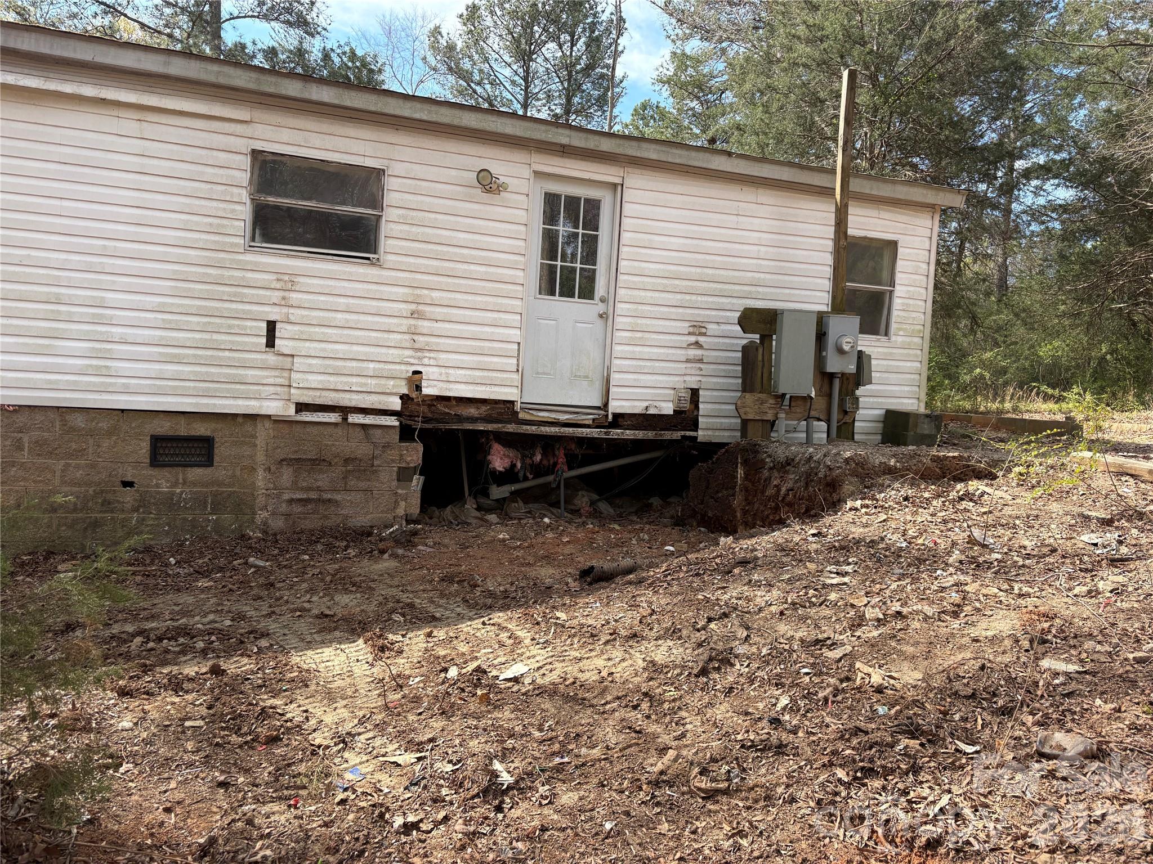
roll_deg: -3.0
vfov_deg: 53.1
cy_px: 432
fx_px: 866
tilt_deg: -3.4
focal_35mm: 26
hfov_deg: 67.3
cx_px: 576
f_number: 1.6
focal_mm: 5.96
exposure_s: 1/810
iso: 50
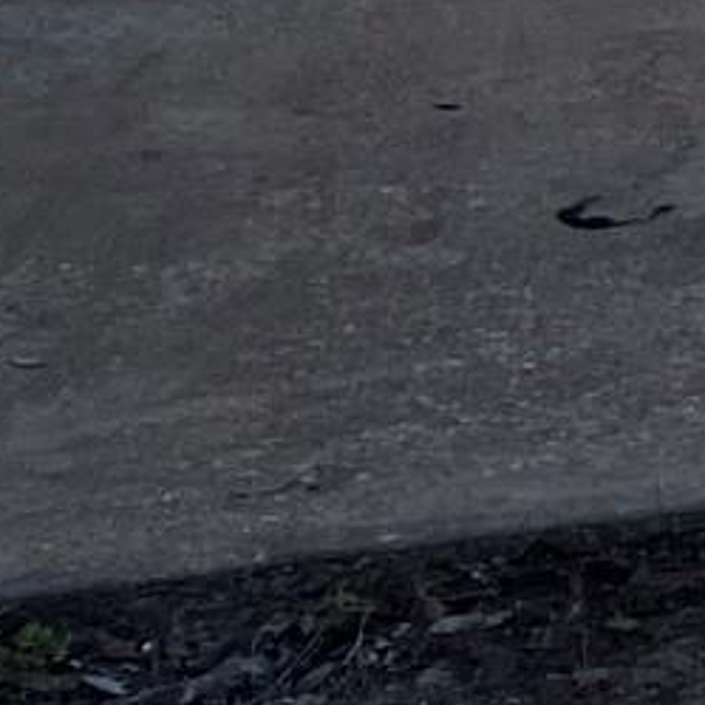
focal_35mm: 189
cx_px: 2653
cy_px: -1167
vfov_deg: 8.3
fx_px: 4355
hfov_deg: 7.3
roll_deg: -0.2
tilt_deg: -2.7
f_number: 1.5
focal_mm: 5.7
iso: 50
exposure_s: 1/2762
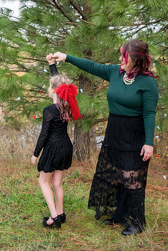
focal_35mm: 58
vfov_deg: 34.5
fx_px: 406
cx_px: 84
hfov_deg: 23.4
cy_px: 126
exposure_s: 1/320
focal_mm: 39
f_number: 5
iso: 400
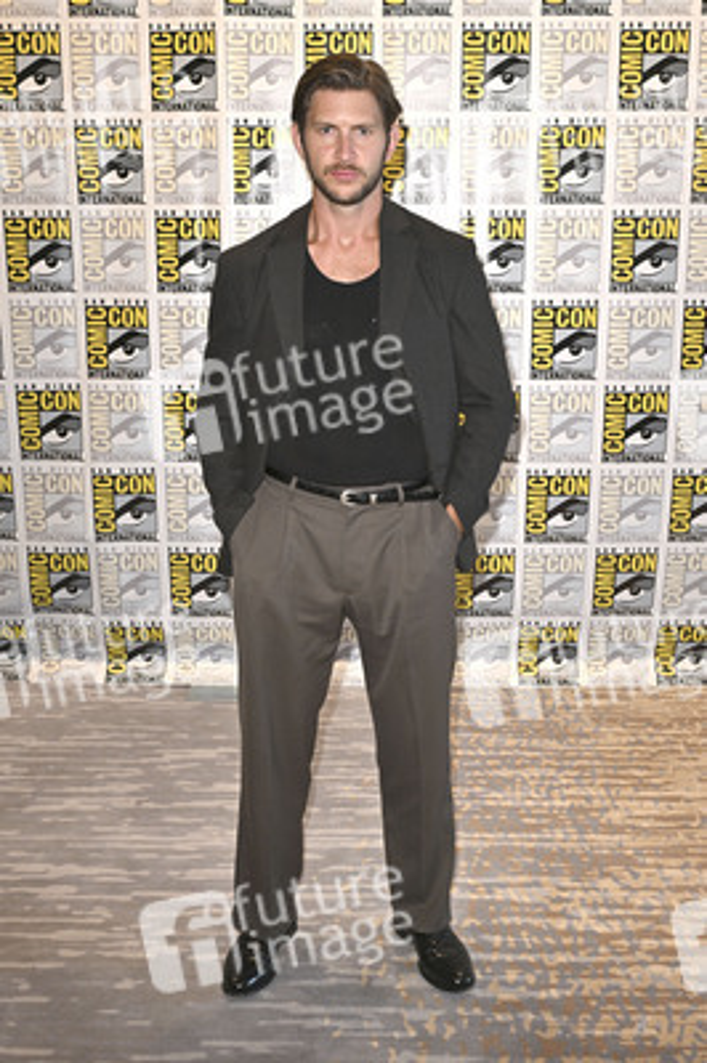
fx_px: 1033
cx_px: 354
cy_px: 532
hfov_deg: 37.8
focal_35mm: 35
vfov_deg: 54.5
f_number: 6.3
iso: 2000
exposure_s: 1/250
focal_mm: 35
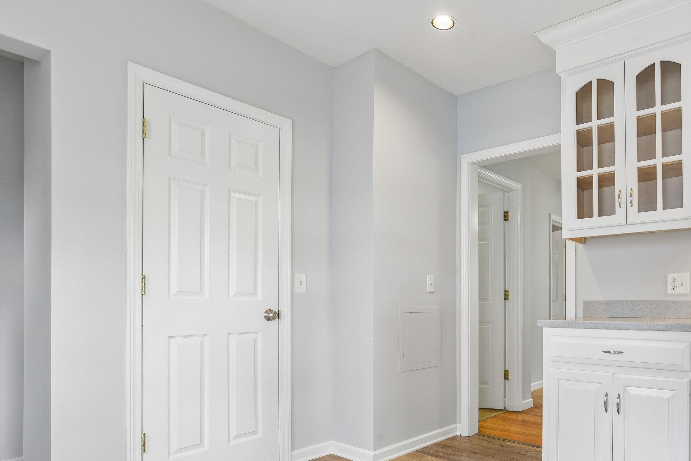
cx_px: 463
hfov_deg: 73.7
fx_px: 441
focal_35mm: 23
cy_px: 307
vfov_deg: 54.0
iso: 400
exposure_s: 1/15
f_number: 11
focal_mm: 17
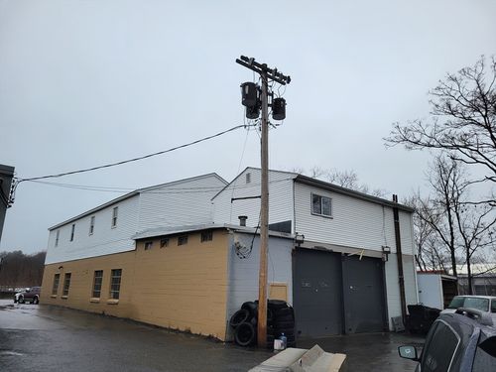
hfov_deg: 67.3
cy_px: 186
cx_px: 248
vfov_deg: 53.1
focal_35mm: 26
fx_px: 373
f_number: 1.8
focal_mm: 5.4
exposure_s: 1/820
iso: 40
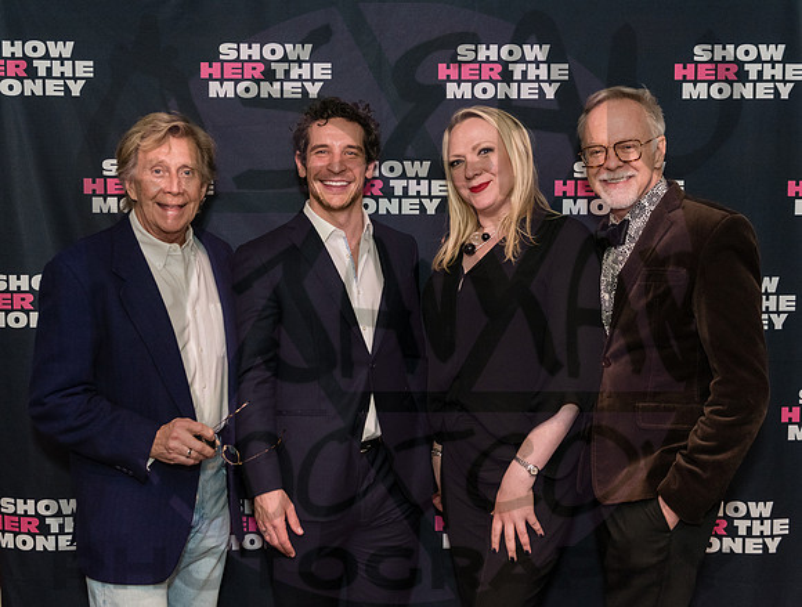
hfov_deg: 43.3
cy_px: 302
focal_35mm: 43
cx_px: 388
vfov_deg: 33.4
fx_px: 1011
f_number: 4
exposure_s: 1/200
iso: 3200
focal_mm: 38
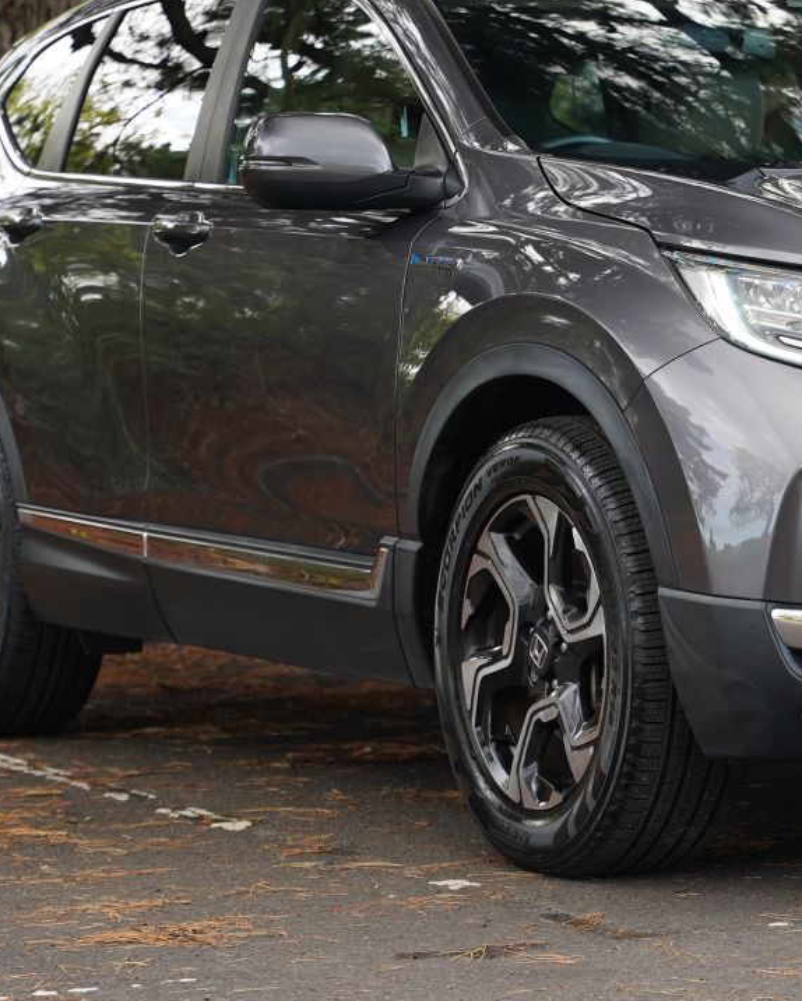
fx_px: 4058
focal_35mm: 137
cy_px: 359
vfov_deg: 14.1
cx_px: 795
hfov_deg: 11.2
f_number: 4
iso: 250
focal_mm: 65.4
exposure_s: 1/160
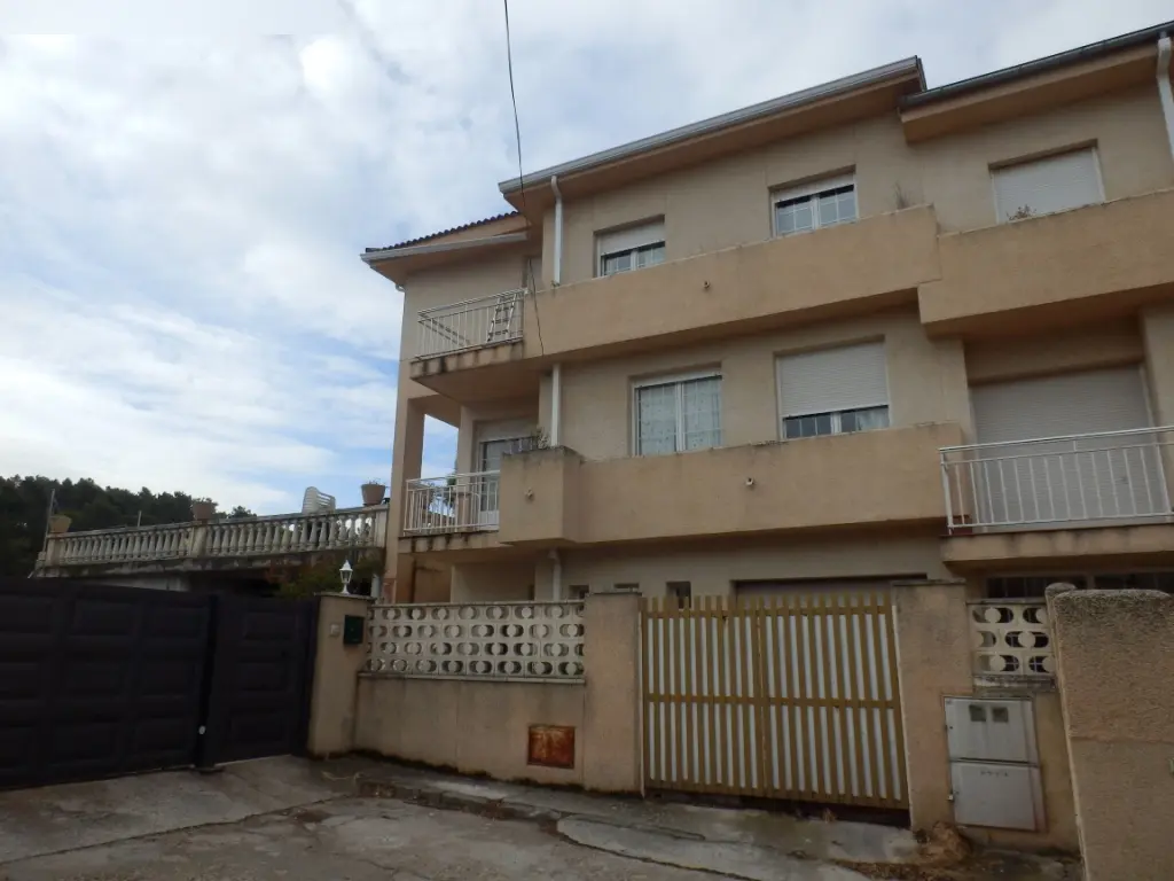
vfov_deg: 56.8
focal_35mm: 24
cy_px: 440
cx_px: 587
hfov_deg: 71.6
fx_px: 814
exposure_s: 1/160
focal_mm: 4.2
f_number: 7.9
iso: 80
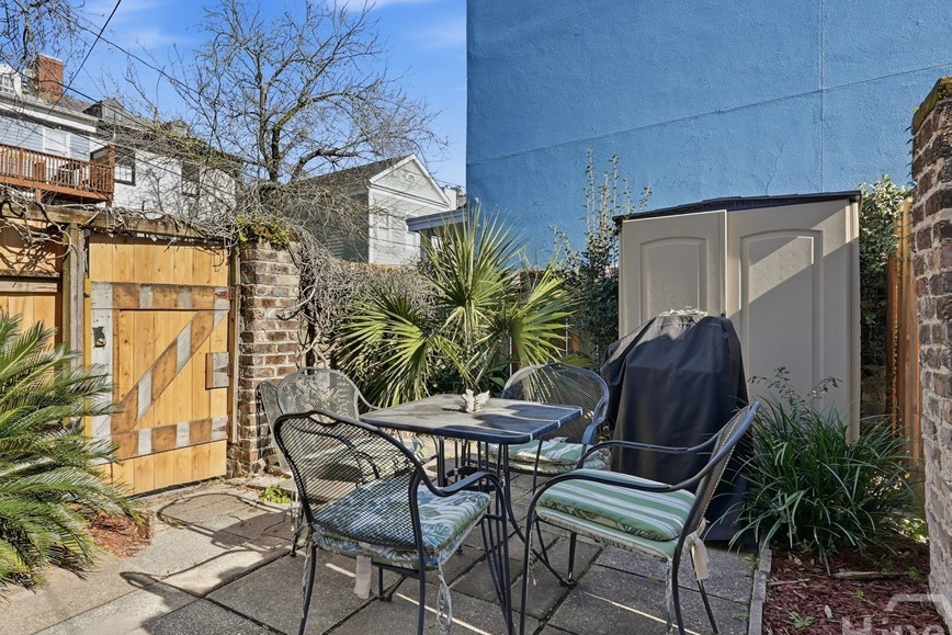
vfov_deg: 62.0
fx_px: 529
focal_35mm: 20
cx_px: 389
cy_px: 319
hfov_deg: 83.1
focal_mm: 16
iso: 320
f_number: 9
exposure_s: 1/8000
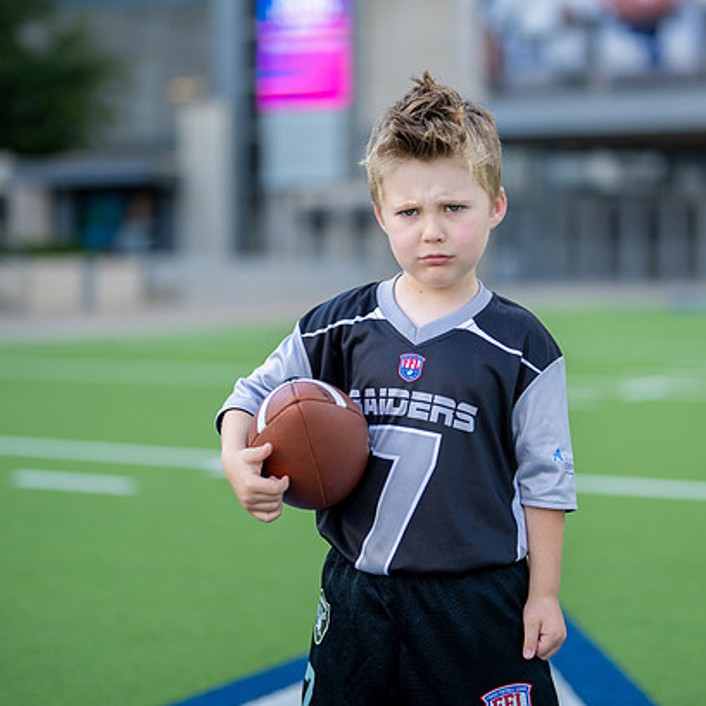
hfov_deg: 22.7
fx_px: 1754
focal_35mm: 76
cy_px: 313
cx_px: 433
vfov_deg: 22.8
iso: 100
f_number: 1.2
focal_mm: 50
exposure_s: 1/2000
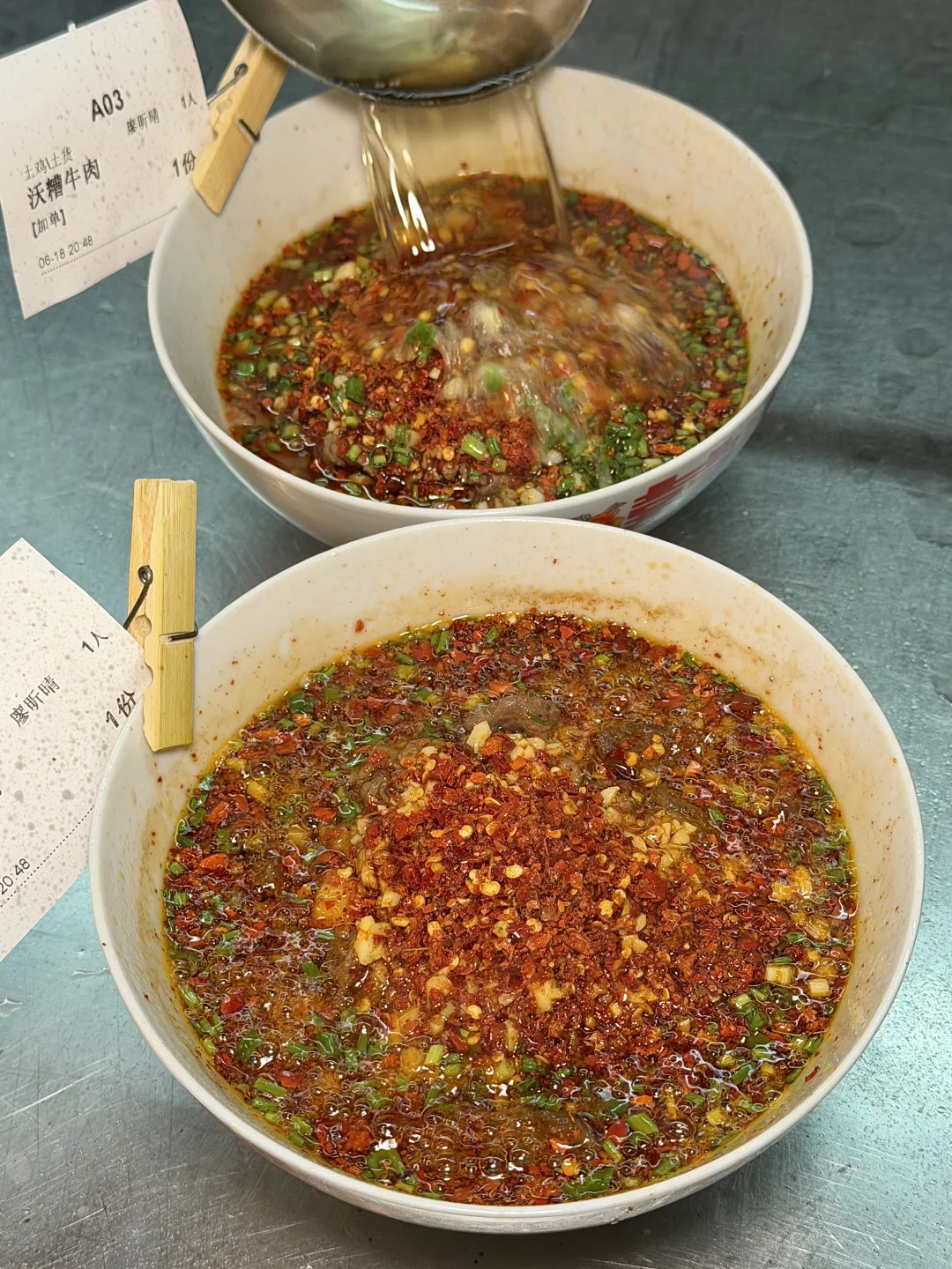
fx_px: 1760
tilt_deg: -51.8
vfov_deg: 39.7
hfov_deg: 30.3
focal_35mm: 48
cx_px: 476
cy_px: 634
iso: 100
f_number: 1.78
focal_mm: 6.76
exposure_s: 1/87
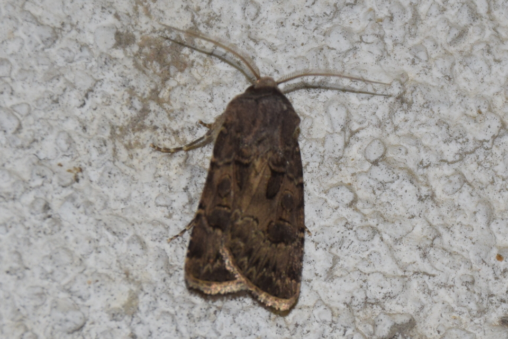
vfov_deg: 6.5
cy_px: 170
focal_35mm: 210
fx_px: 2963
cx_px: 254
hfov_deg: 9.8
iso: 320
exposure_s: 1/60
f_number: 5.6
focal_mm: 140
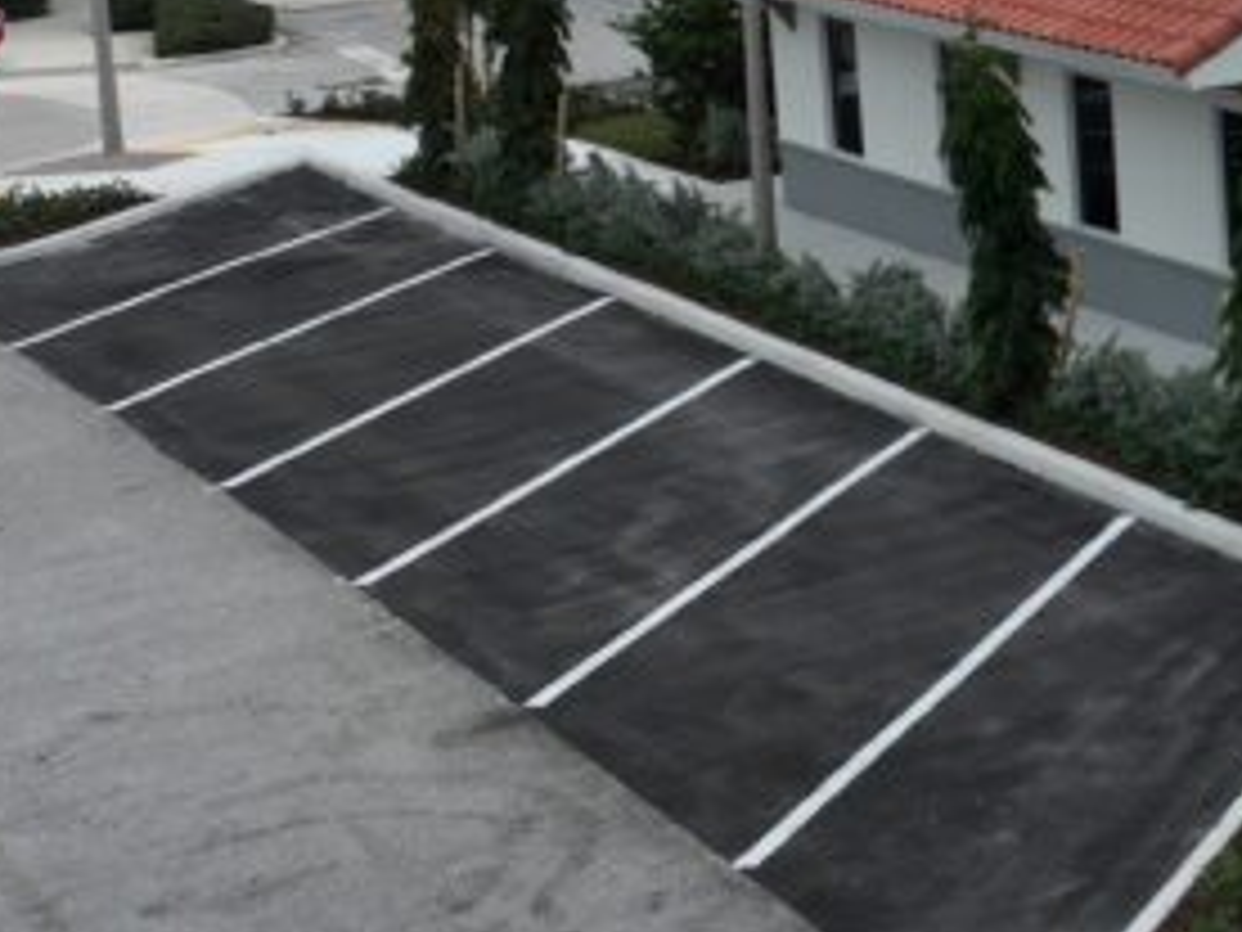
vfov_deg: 16.1
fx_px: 3193
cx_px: 2272
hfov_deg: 17.6
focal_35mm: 89
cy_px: -115
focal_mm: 12.29
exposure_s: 1/120
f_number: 2.8
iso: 100
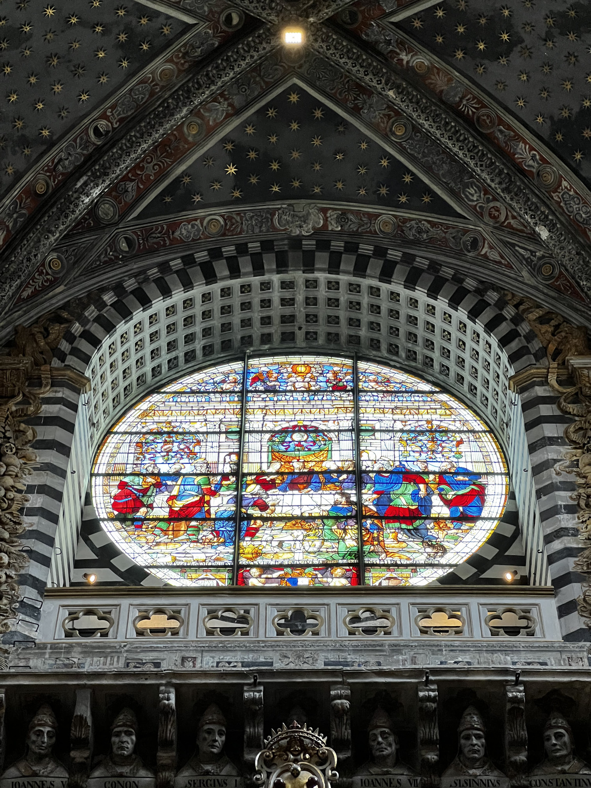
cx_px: 296
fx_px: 1753
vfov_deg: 25.3
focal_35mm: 77
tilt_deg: +54.2
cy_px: 394
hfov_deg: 19.1
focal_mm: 9
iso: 640
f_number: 2.8
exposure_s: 1/50
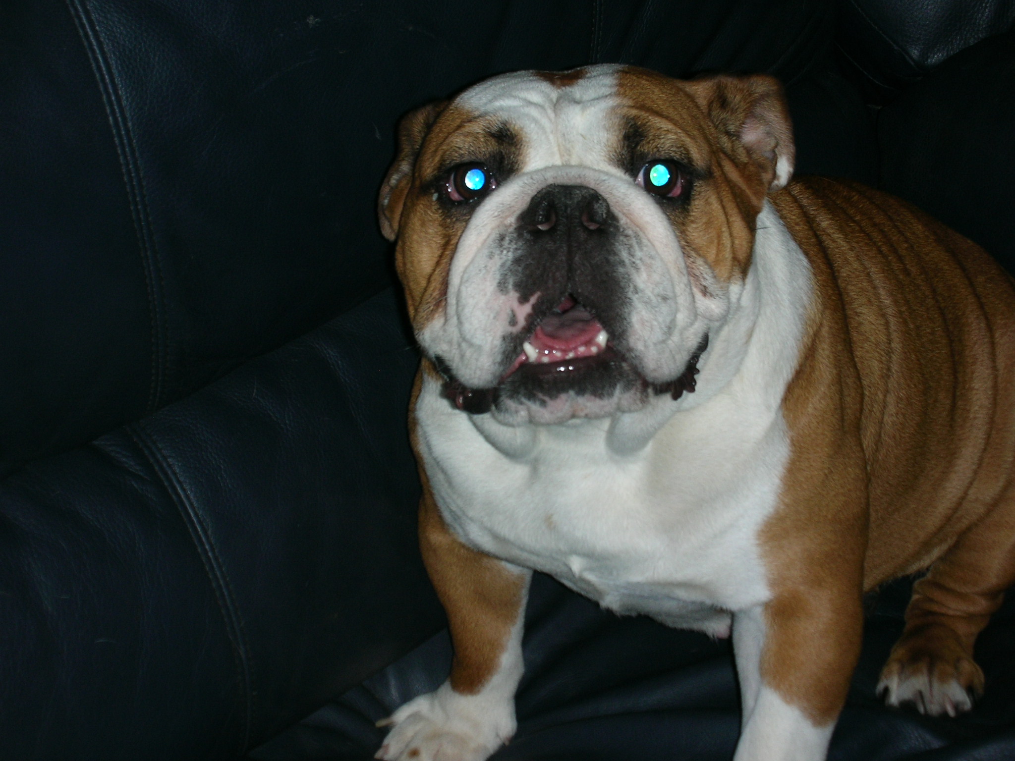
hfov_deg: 26.7
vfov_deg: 20.2
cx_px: 508
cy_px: 380
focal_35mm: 73
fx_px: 2140
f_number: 4.4
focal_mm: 12.2
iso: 50
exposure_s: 1/120
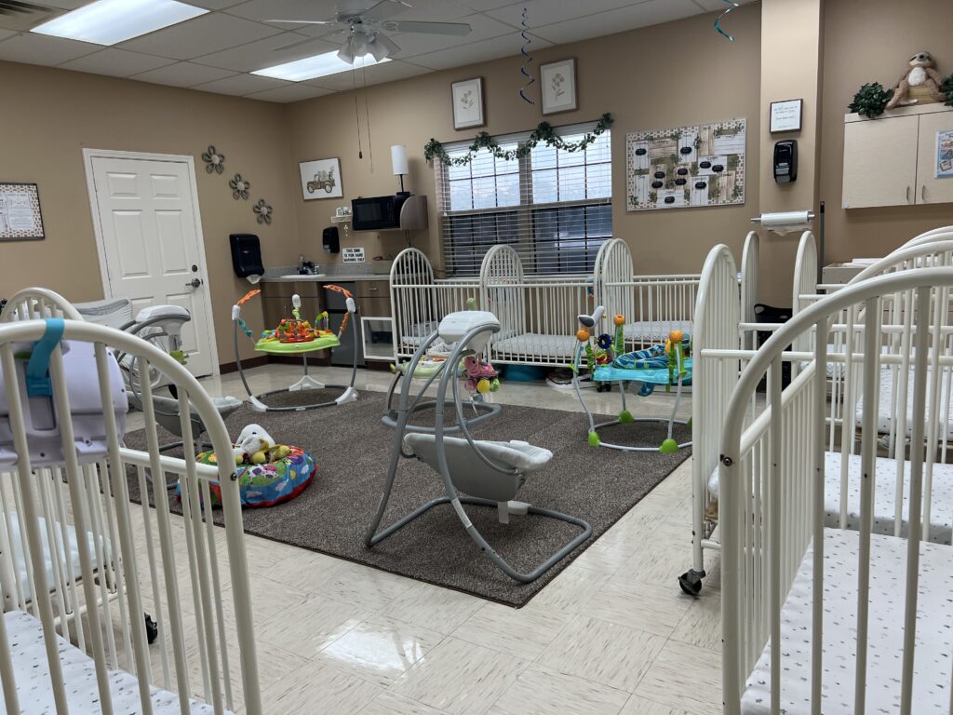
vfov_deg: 53.1
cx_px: 476
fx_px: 716
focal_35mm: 26
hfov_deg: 67.3
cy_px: 358
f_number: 1.5
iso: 80
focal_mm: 5.7
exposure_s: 1/120
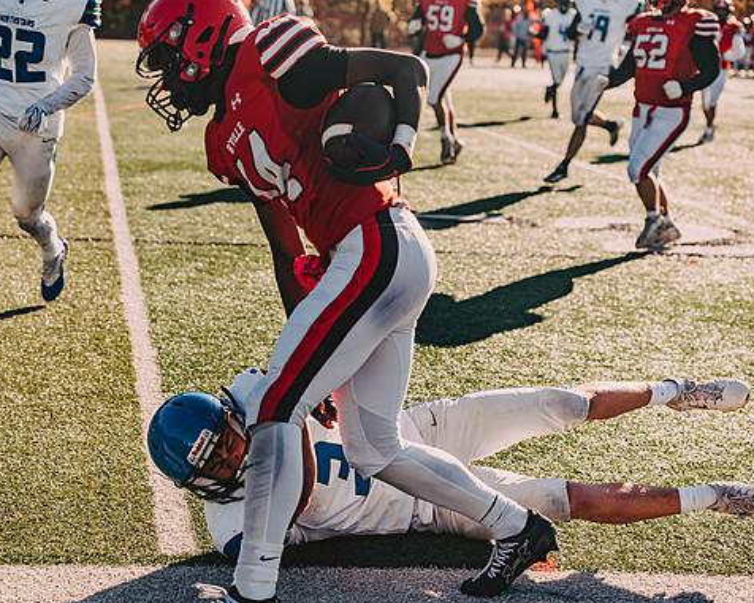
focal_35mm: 80
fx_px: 1786
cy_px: 303
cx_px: 310
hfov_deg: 23.8
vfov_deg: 19.2
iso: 125
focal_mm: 70
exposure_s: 1/3200
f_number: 3.5
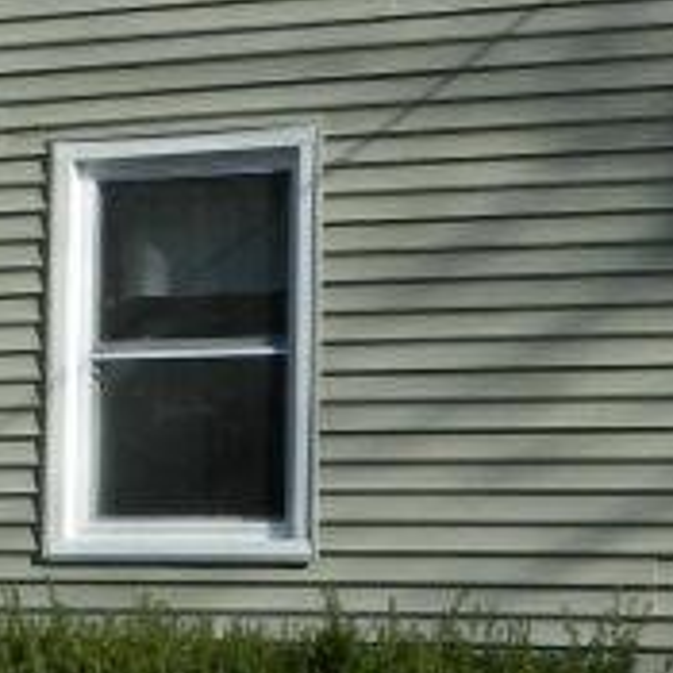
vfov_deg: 9.6
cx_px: 519
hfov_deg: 9.6
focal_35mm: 181
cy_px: 150
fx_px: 3981
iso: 80
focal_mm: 6.2
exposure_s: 1/800
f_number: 3.3
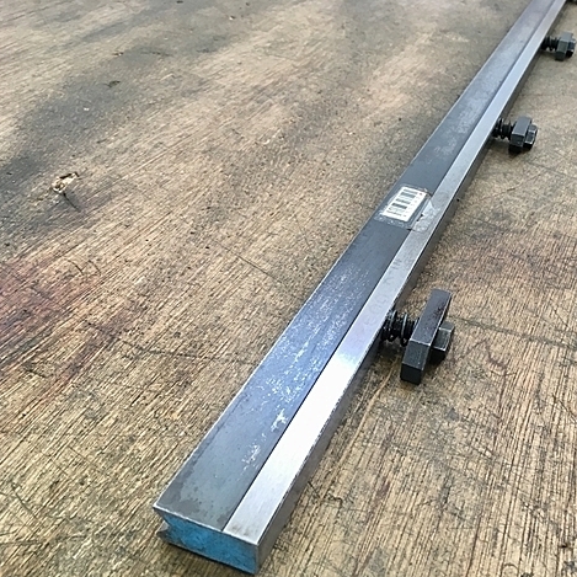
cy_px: 288
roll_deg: -6.3
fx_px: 660
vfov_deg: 47.2
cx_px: 385
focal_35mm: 35
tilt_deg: -37.5
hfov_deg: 46.5
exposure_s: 1/30
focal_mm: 4.15
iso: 64
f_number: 2.2
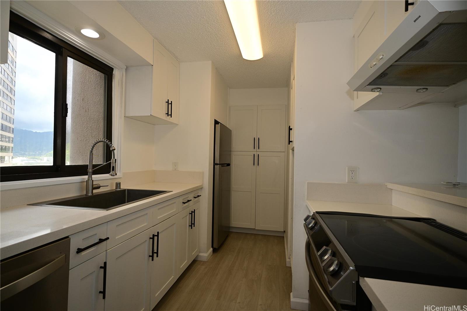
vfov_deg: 67.4
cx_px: 234
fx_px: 233
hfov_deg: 90.0
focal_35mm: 18
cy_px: 156
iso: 125
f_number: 4
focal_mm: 12
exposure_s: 1/125
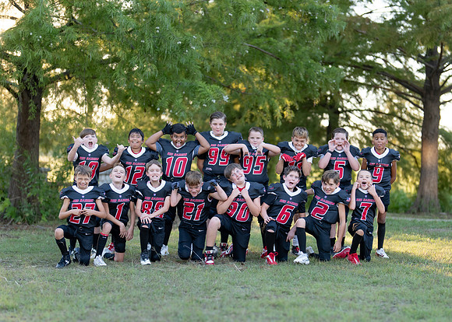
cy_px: 196
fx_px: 970
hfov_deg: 26.2
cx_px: 254
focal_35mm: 76
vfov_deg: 18.9
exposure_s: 1/1250
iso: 200
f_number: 1.2
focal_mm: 50
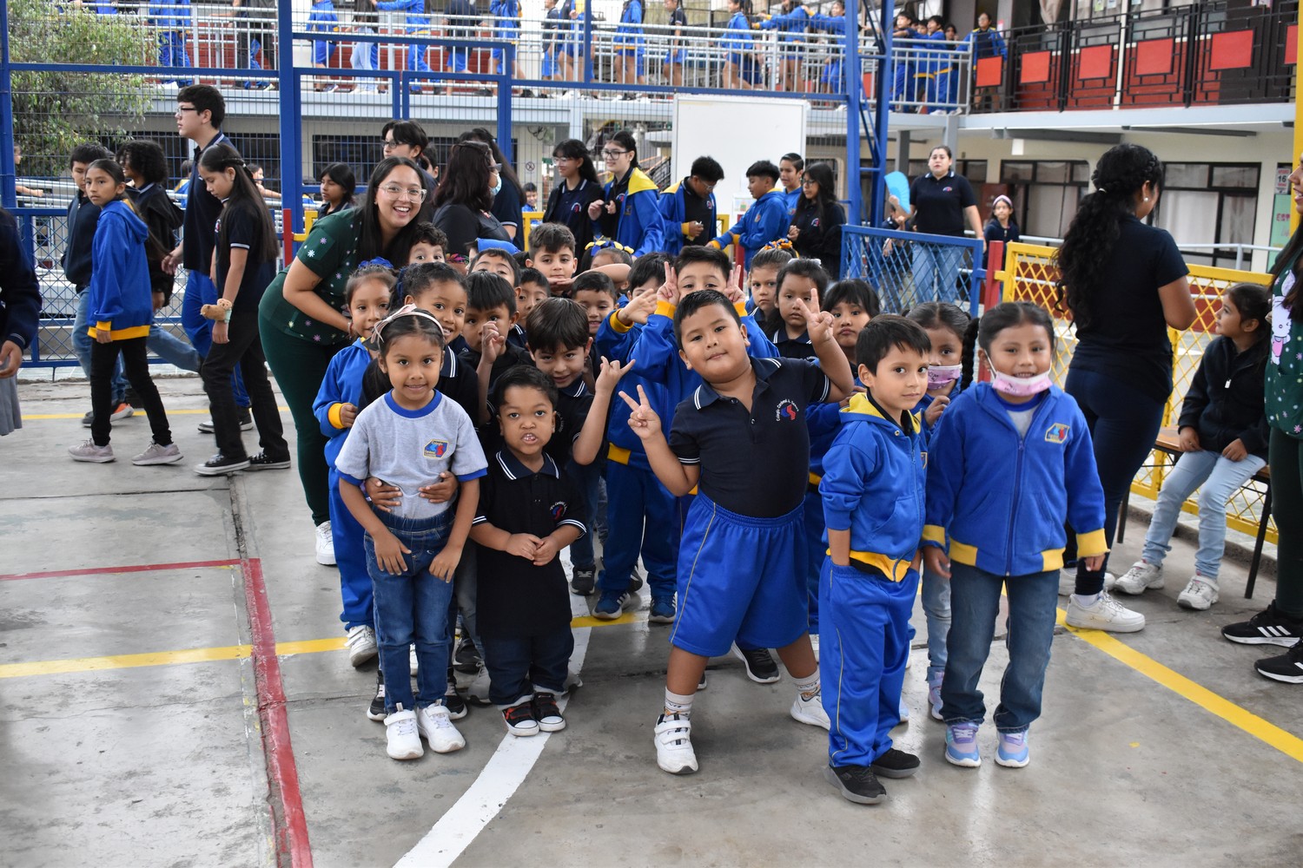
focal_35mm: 36
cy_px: 434
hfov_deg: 53.1
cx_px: 652
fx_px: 1303
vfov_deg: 36.9
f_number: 5.6
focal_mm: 24
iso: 1600
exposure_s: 1/160
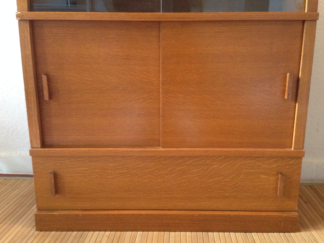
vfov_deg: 42.9
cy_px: 122
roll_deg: -0.8
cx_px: 162
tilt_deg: -12.9
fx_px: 309
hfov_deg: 55.4
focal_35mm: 33
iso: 400
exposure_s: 1/17
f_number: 2.4
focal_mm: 4.12
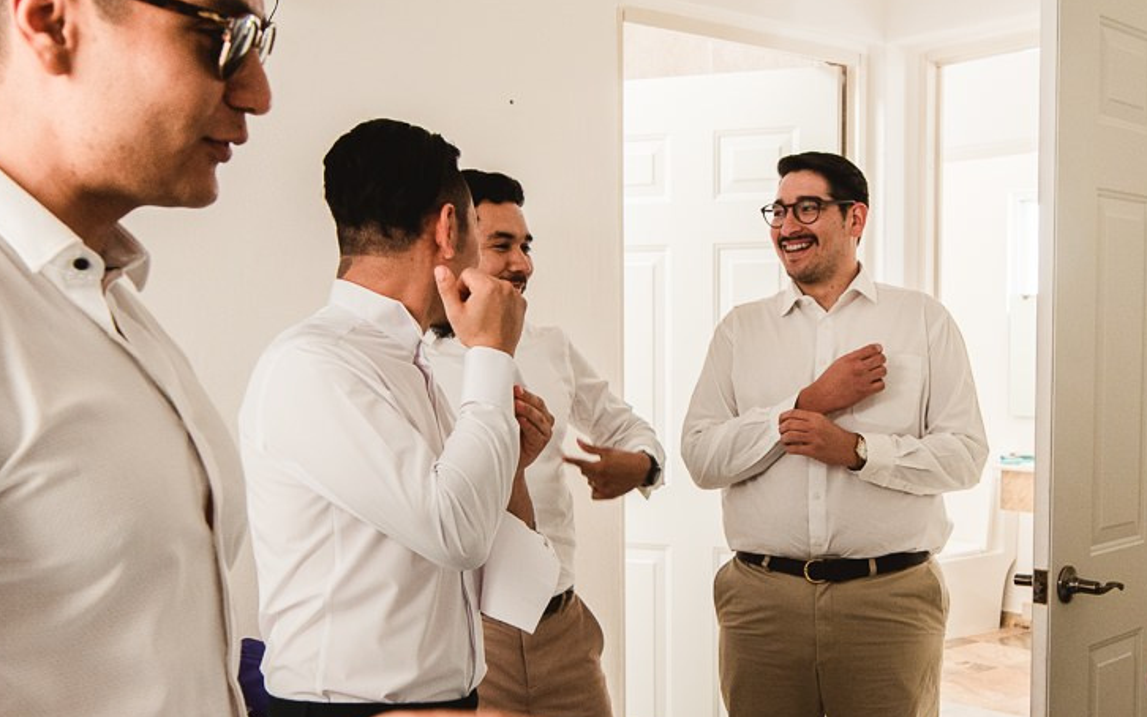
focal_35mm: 46
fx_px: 1438
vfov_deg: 27.8
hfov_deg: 43.3
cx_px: 689
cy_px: 476
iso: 400
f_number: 3.2
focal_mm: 16
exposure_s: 1/125
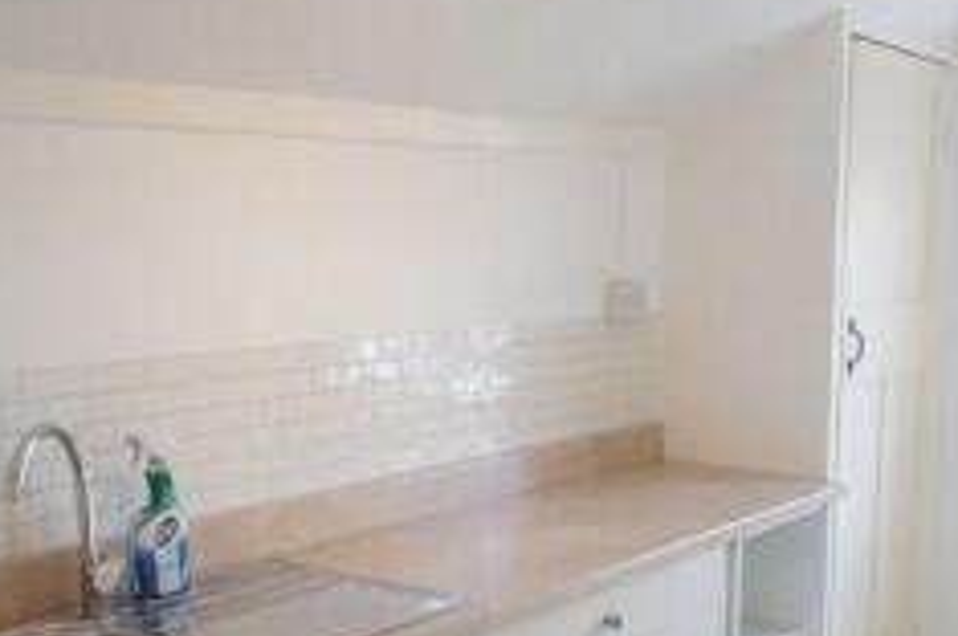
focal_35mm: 67
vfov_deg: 19.9
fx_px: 1780
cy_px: 565
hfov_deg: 29.8
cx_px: 664
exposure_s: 1/160
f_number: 4
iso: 800
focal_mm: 16
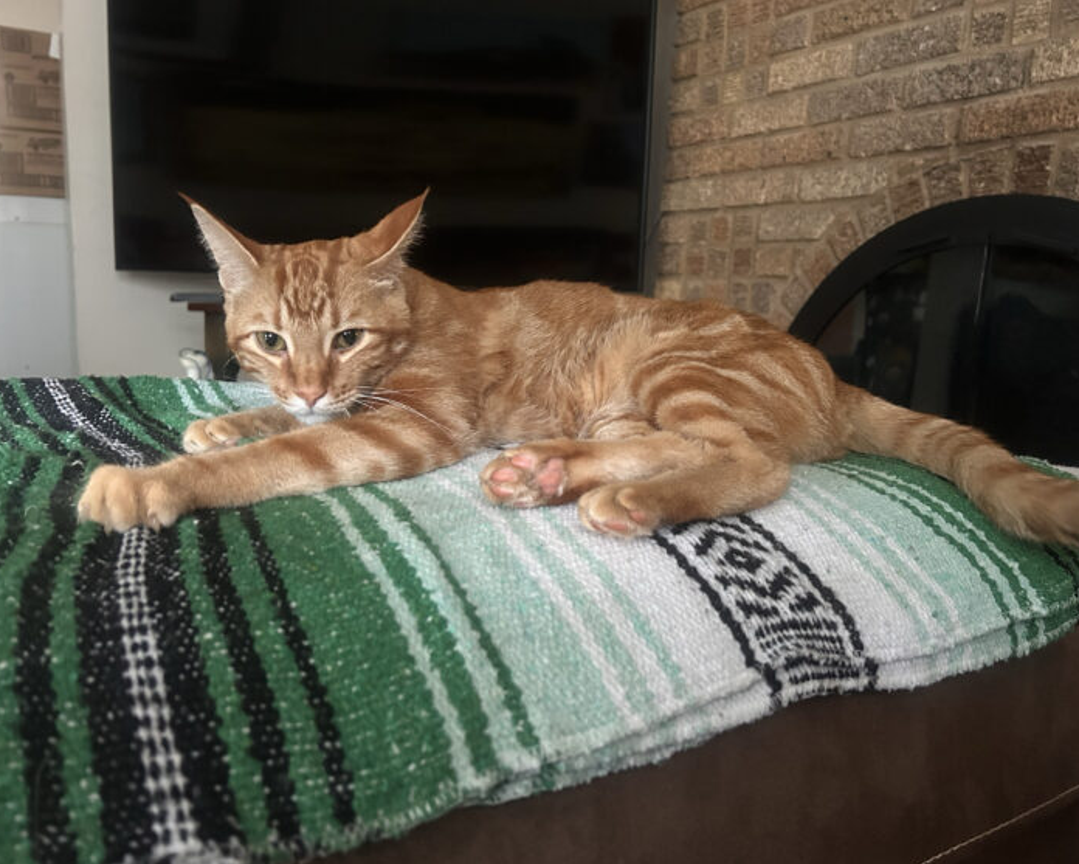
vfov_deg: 51.5
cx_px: 575
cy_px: 434
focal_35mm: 28
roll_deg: -2.5
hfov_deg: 62.1
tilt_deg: -8.8
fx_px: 894
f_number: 1.5
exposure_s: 1/36
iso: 640
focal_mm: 5.7
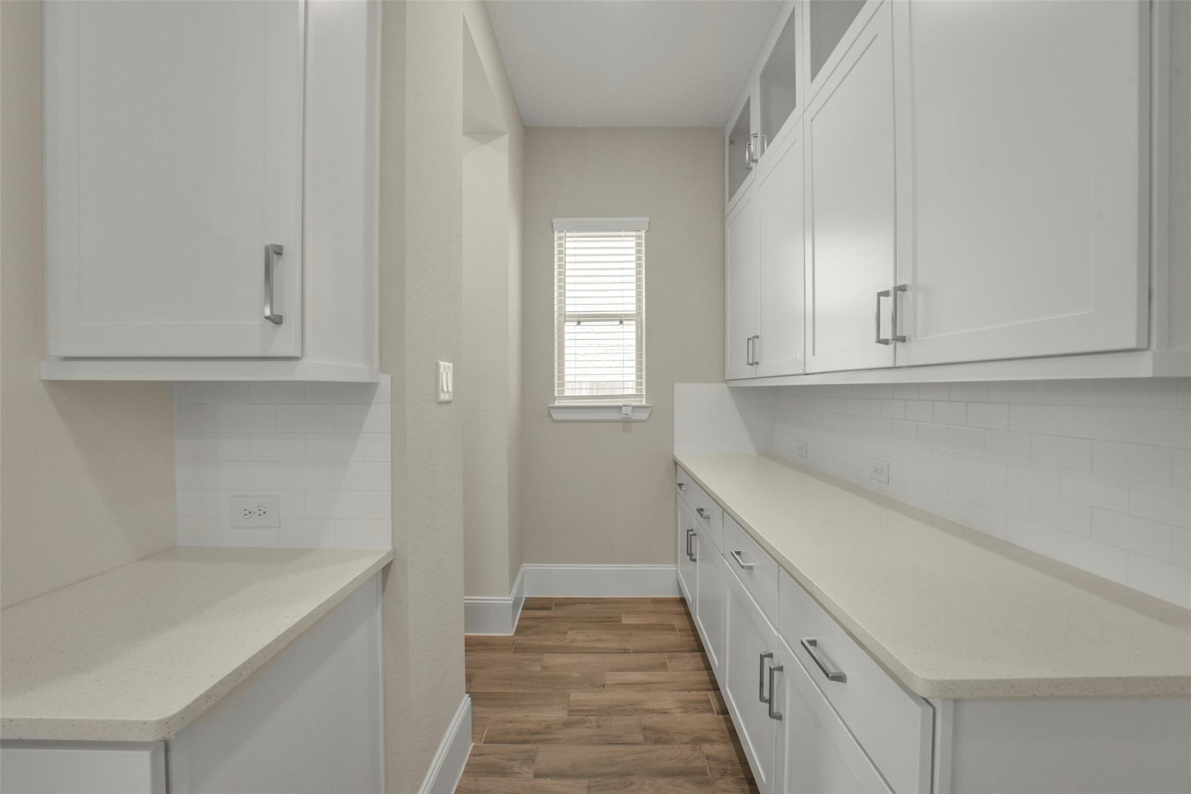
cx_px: 596
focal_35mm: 14
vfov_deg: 81.2
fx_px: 463
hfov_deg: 104.2
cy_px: 397
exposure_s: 1/30
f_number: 11
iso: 500
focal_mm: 14
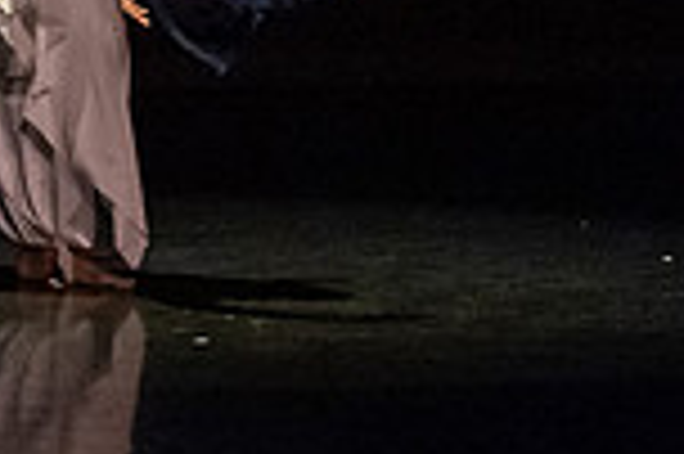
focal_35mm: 307
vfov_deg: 4.4
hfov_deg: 6.7
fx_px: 5827
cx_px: 214
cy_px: -182
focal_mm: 65
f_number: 4
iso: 6400
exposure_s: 1/400
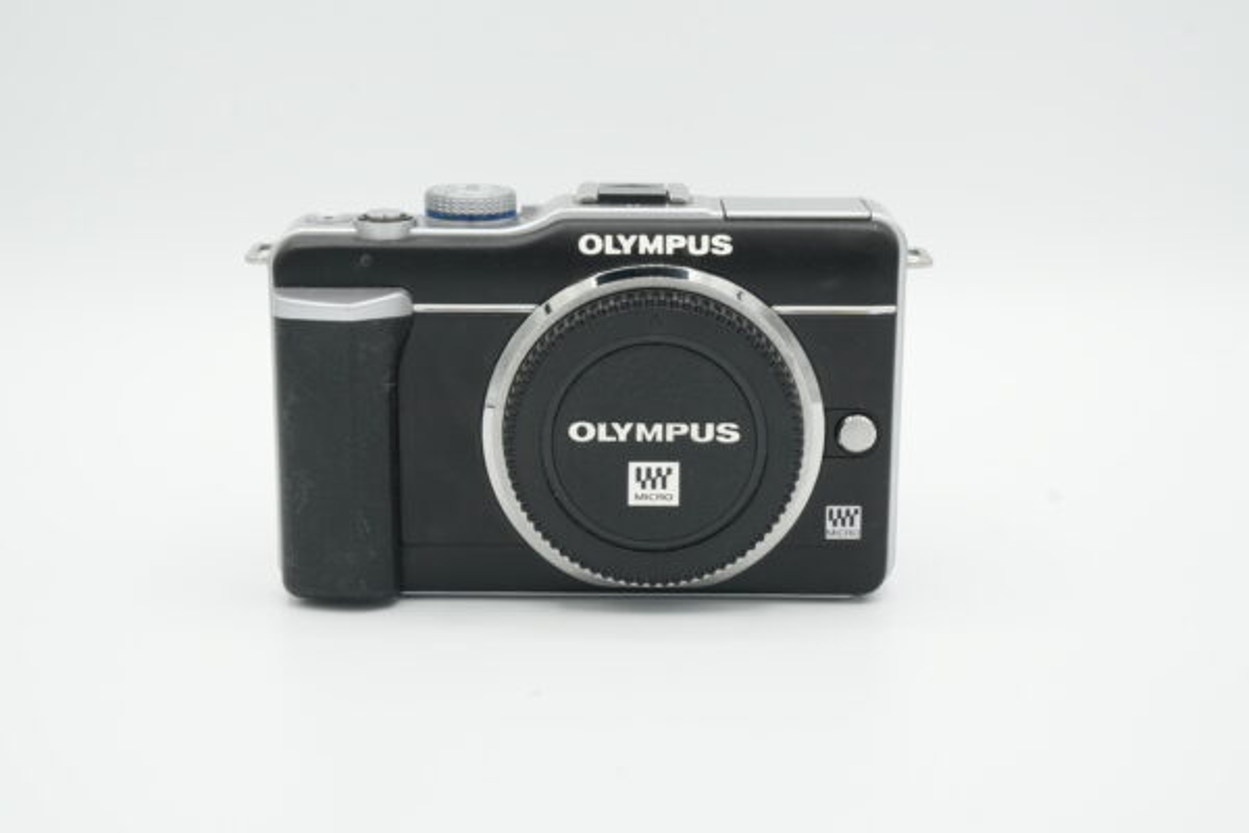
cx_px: 624
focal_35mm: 63
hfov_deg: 31.9
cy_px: 416
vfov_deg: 21.6
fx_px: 2186
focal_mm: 42
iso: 500
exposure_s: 1/100
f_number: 13
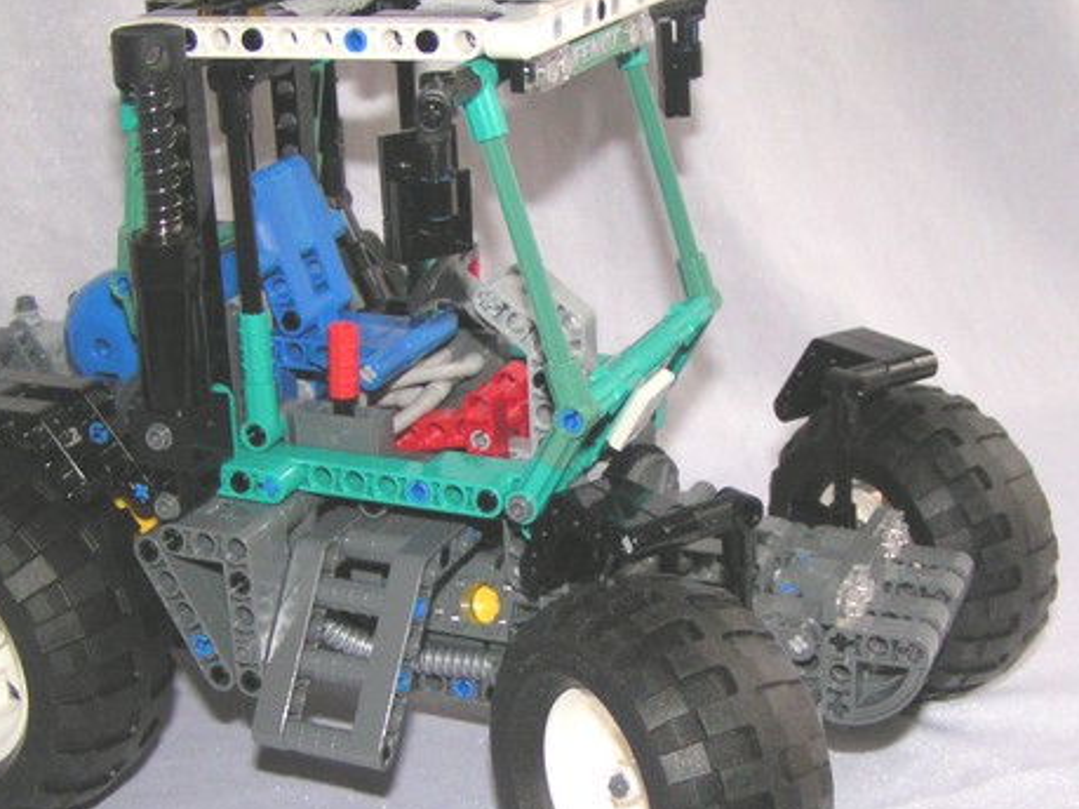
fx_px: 1652
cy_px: 447
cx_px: 423
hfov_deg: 36.0
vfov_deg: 27.5
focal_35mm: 53
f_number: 2.8
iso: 200
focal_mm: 5.8
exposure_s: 1/40
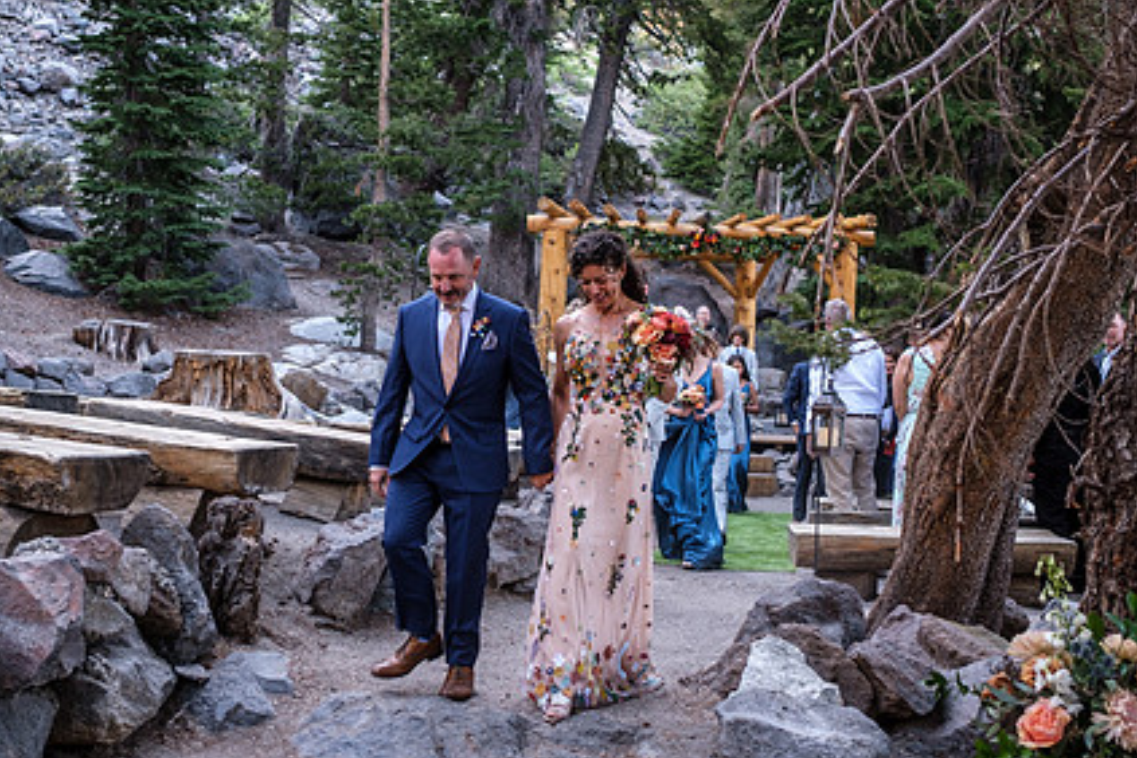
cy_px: 362
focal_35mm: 48
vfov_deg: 28.1
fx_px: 1516
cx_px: 519
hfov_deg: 41.1
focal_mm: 23
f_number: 2.5
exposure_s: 1/90
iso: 160
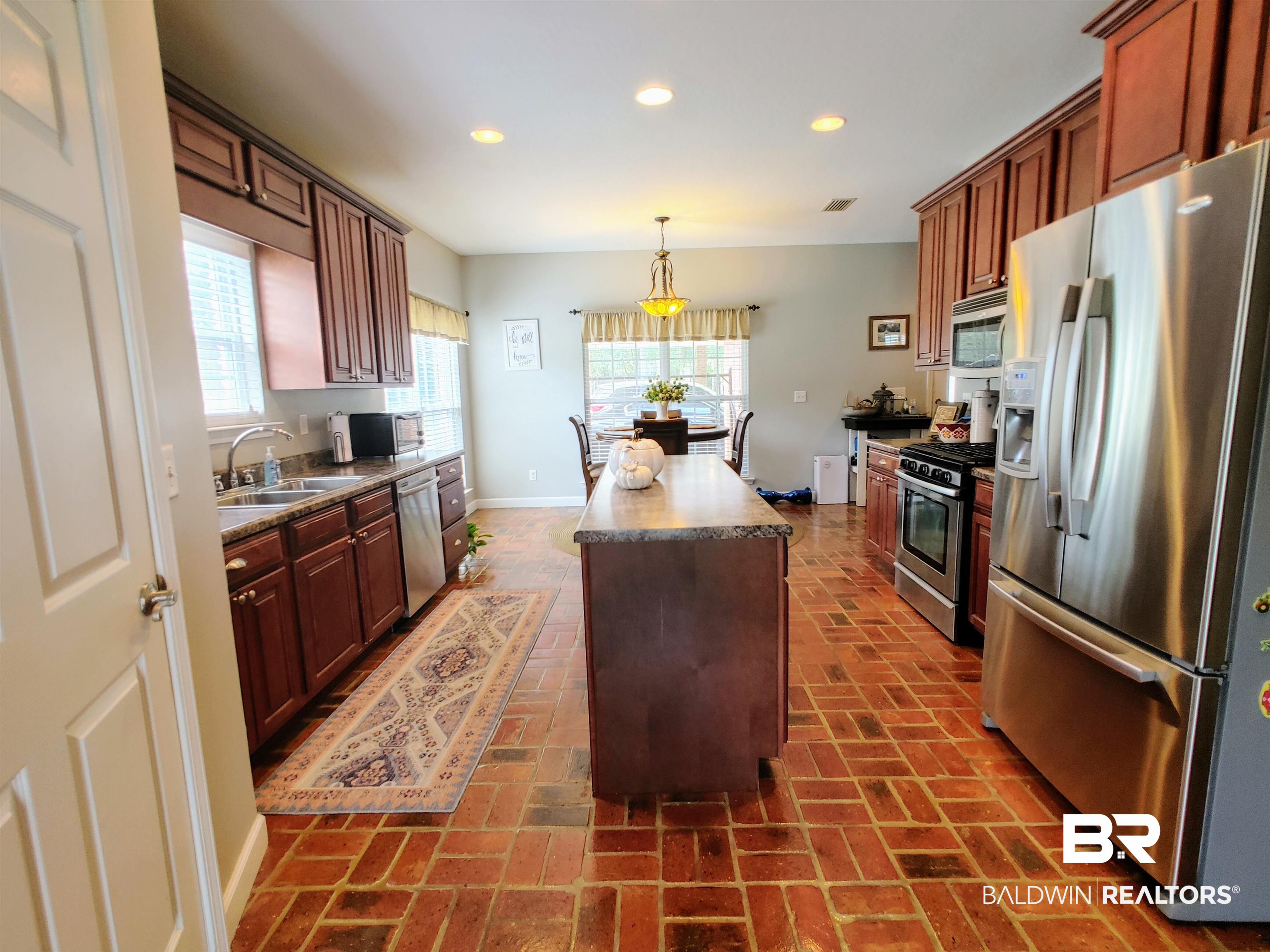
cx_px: 635
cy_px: 476
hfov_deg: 94.5
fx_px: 587
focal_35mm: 16
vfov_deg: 78.1
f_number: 1.9
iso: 100
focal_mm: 1.78
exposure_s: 1/30
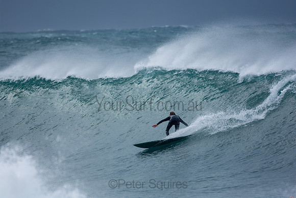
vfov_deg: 1.9
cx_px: 148
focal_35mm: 720
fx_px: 5921
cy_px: 99
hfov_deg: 2.9
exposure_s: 1/800
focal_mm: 480
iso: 160
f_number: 5.6
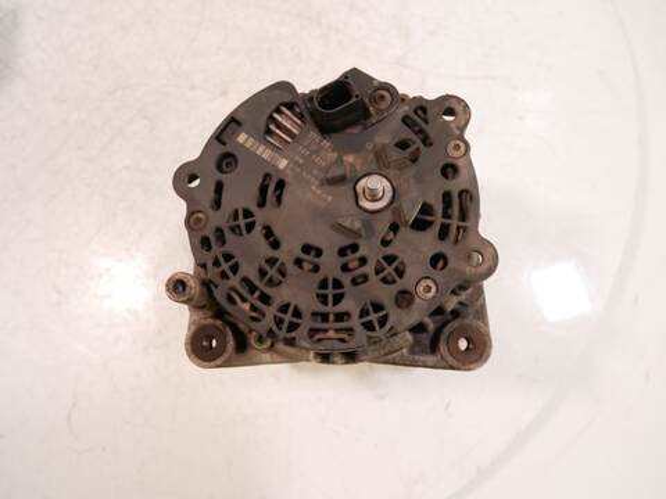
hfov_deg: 71.6
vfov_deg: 56.8
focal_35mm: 24
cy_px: 250
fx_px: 462
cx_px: 333
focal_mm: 12
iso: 1250
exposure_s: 1/125
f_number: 3.5
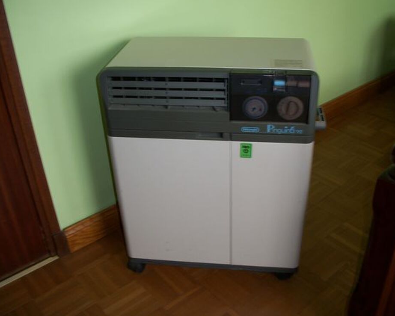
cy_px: 157
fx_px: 433
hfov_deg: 49.0
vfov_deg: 40.2
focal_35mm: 37
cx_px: 208
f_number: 3.1
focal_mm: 6.3
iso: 80
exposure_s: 1/30
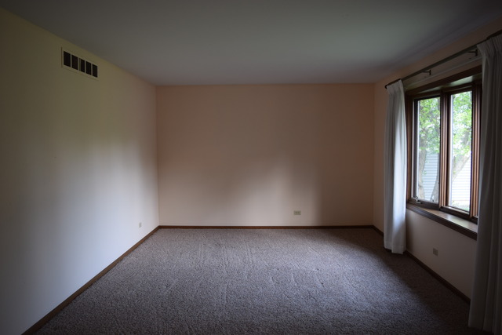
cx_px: 251
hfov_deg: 67.4
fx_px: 377
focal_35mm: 27
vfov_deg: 48.0
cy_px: 168
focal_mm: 18
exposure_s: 1/60
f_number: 4
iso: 450
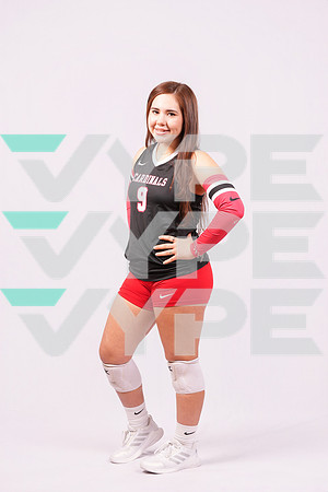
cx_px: 164
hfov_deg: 19.5
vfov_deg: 28.8
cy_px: 246
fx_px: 957
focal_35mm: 70
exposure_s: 1/200
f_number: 5.6
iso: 200
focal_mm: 70
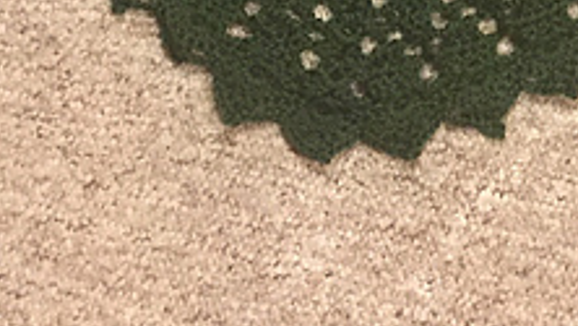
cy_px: -446
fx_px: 1395
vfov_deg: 11.2
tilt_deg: -69.7
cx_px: 448
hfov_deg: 23.1
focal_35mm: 91
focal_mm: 4.15
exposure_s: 1/15
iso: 320
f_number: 2.2
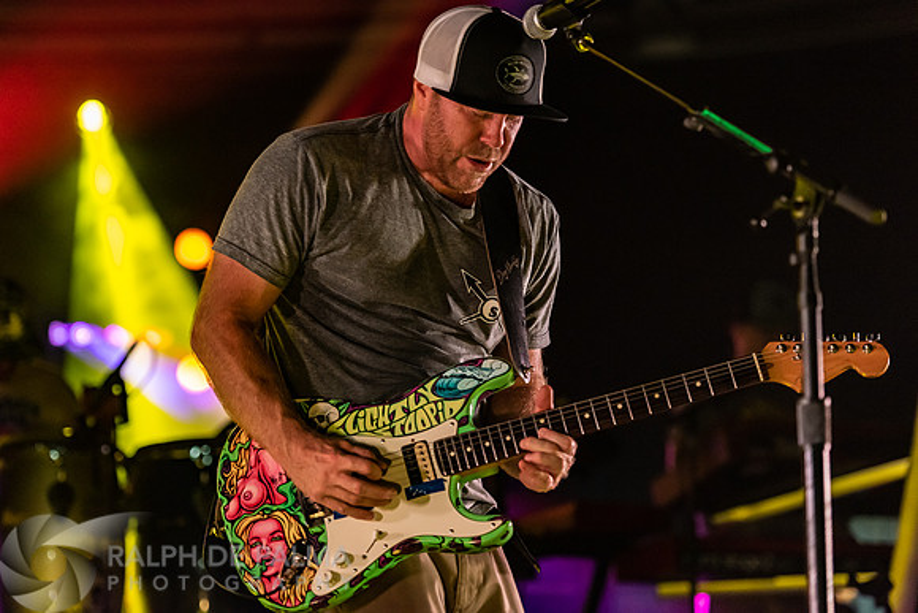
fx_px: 3112
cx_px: 459
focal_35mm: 122
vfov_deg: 11.2
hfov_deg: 16.8
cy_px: 306
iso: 2000
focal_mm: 122
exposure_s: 1/160
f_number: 2.8
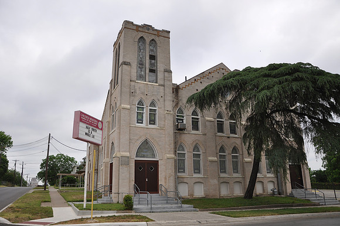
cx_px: 170
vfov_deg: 47.8
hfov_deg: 67.5
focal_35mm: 27
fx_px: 255
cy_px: 113
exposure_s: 1/200
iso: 200
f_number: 5.6
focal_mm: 18
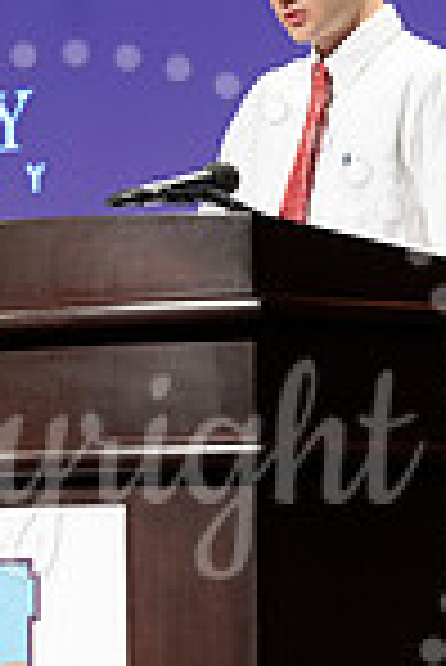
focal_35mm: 201
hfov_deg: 6.8
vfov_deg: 10.2
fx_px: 3726
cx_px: 68
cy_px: 459
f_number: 4
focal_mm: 66
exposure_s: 1/80
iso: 800
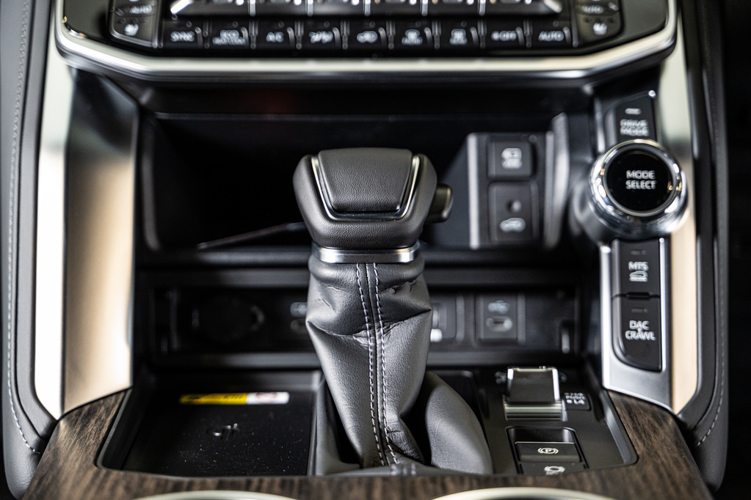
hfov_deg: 27.0
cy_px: 250
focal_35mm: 75
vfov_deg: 18.2
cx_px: 376
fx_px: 1564
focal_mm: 75
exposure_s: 1/125
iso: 1250
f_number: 2.8
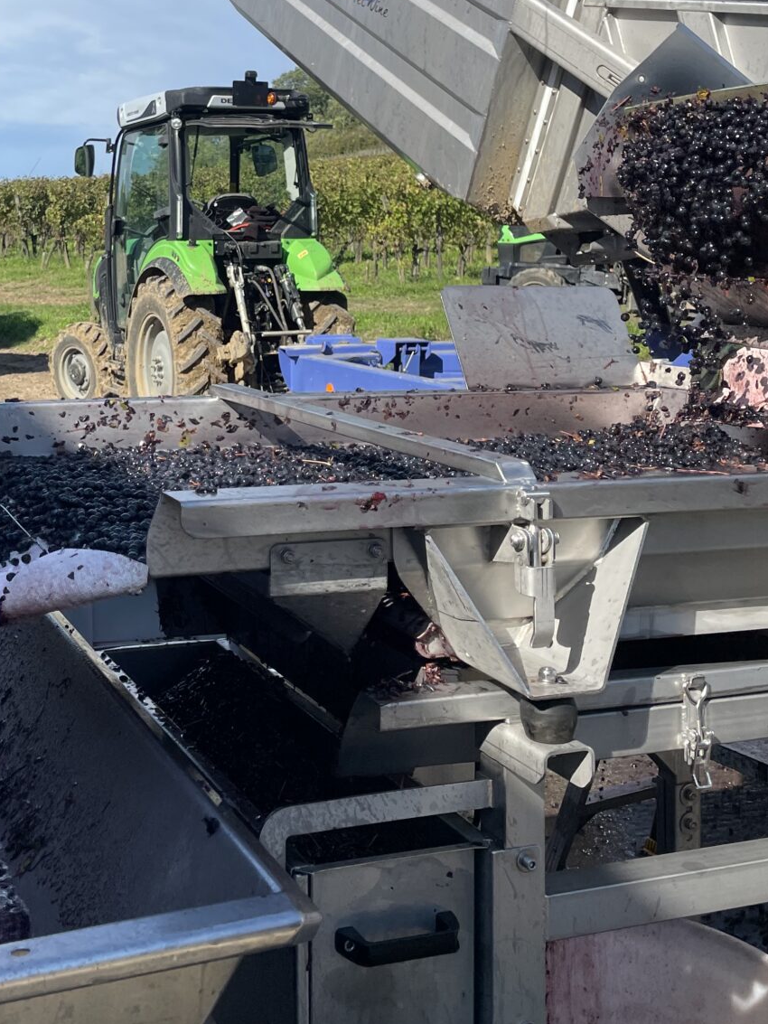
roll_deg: -0.9
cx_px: 165
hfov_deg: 30.2
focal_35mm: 47
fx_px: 1390
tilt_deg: +1.3
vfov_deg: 39.3
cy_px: 254
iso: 32
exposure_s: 1/3300
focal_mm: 4.2
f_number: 1.6
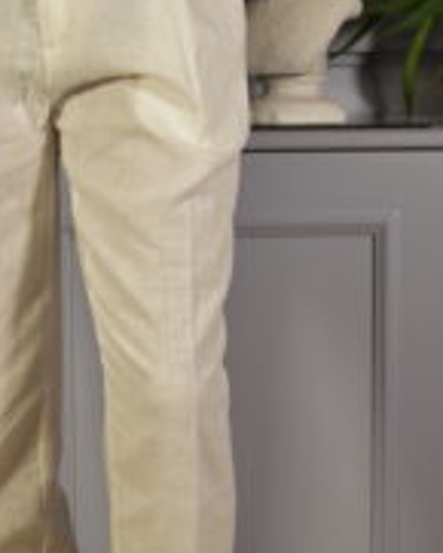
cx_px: 79
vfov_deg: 13.7
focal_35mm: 140
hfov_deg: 11.0
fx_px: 2293
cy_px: 391
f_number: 4.5
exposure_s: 1/30
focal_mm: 40
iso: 400
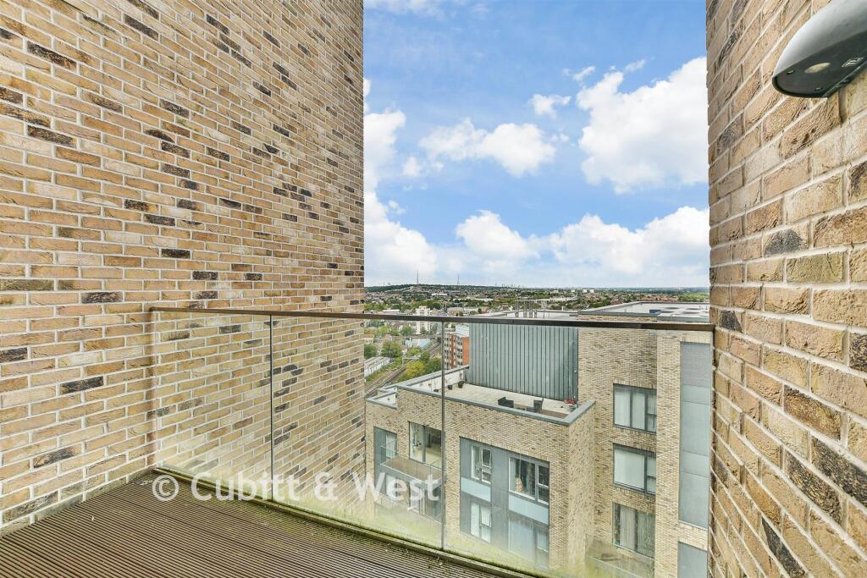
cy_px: 289
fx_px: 361
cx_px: 434
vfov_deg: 77.3
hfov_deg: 100.4
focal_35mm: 15
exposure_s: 1/100
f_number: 8
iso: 160
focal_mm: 10
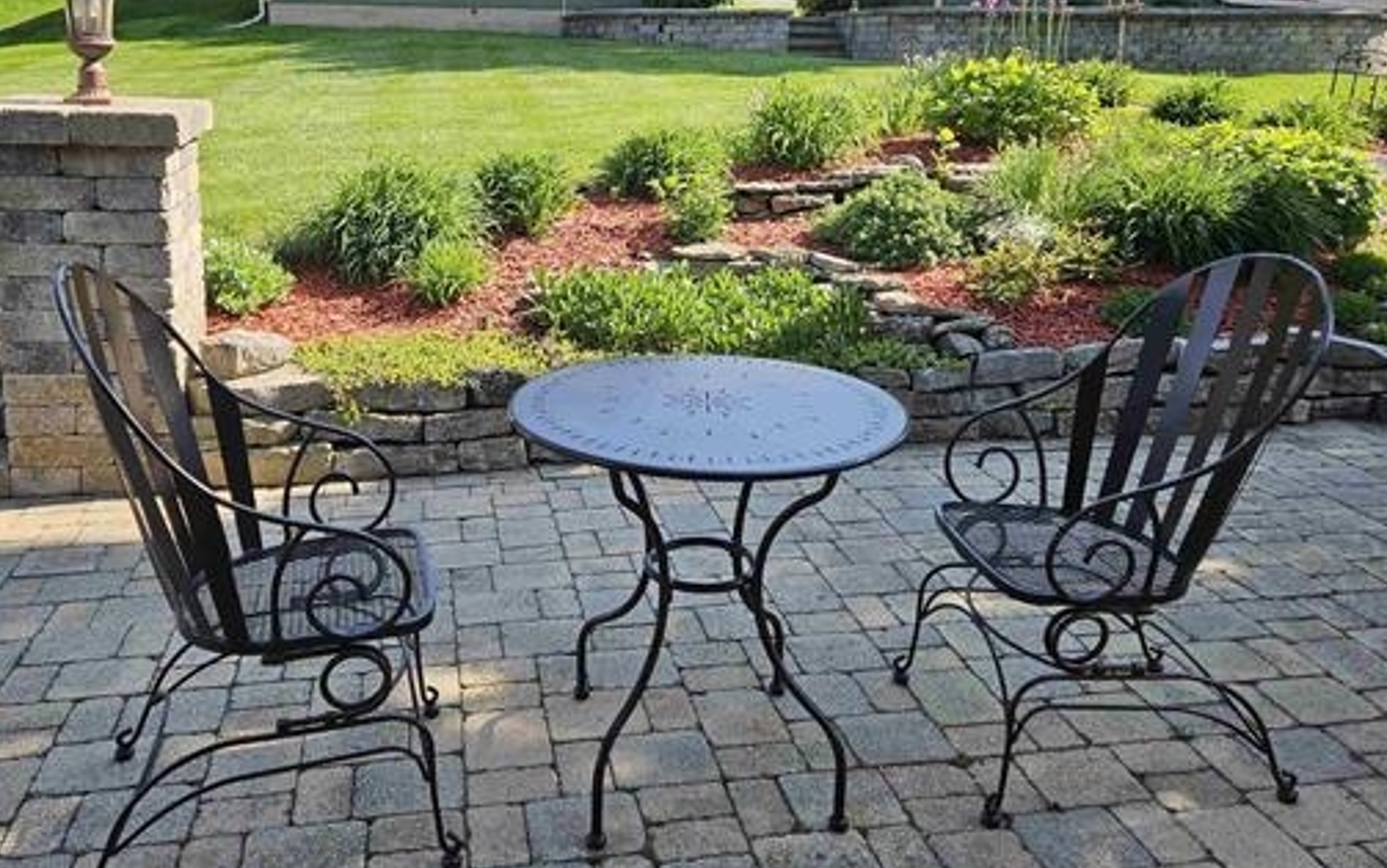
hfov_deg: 61.2
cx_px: 659
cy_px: 281
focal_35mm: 31
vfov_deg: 40.1
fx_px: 1172
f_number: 1.8
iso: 25
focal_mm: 5.4
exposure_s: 1/736
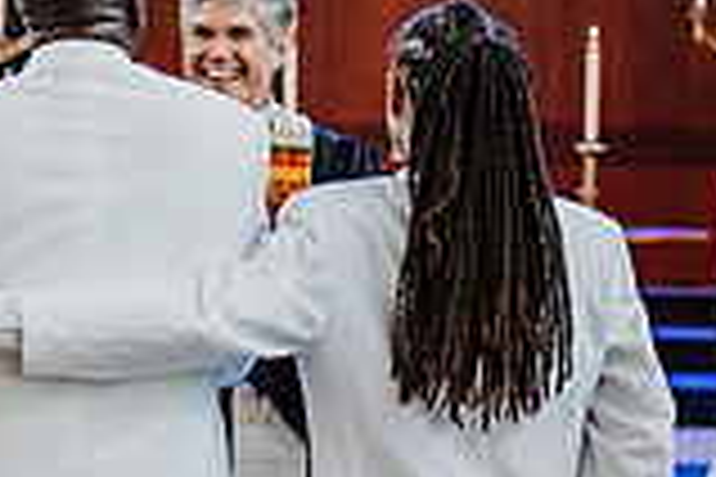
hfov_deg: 14.0
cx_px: 227
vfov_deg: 9.4
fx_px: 2904
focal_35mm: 146
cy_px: 267
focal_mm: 35
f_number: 2.2
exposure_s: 1/640
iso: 1400
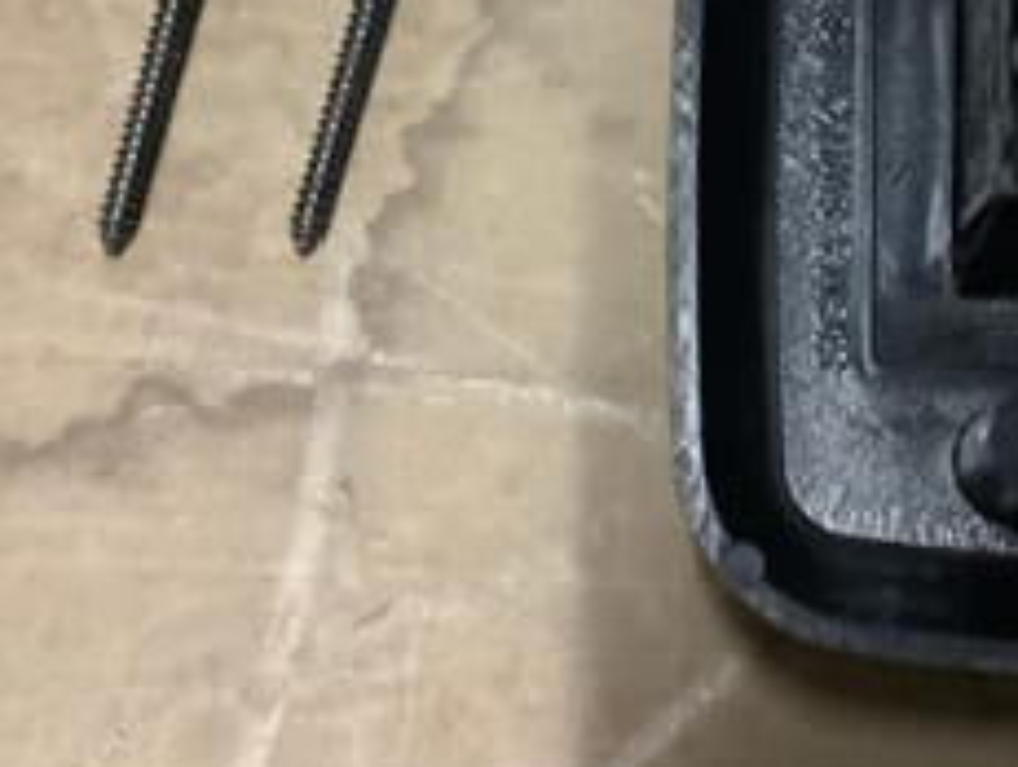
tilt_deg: -71.4
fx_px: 1973
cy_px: 104
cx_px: 608
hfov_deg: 28.9
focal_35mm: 67
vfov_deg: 21.6
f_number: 2.4
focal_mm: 3.3
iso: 640
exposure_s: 1/25
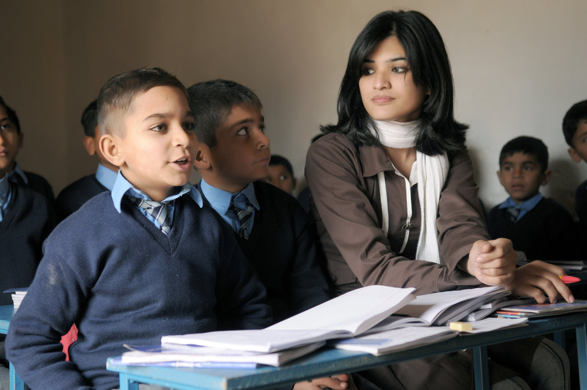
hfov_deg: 35.1
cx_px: 294
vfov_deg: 23.7
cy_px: 195
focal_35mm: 57
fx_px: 928
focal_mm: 38
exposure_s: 1/40
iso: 400
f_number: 3.2
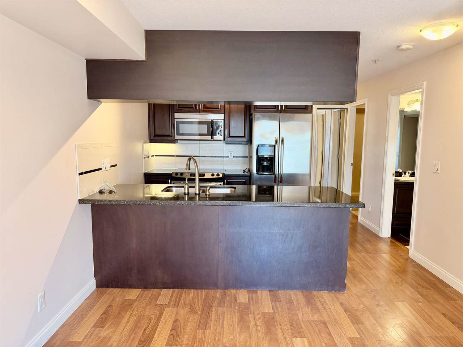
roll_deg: -0.5
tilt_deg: -8.0
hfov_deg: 71.6
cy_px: 174
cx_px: 232
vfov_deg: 56.8
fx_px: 321
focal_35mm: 24
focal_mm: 6.76
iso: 160
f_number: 1.78
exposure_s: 1/120
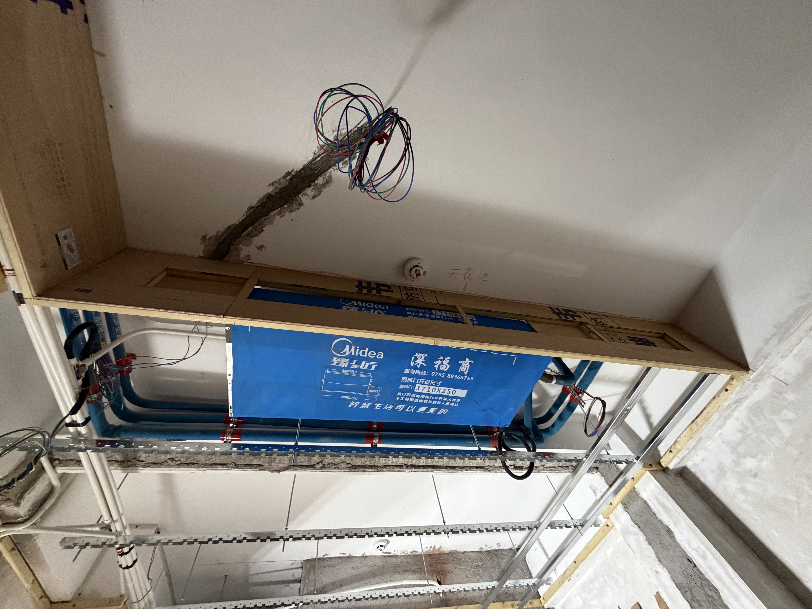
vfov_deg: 85.7
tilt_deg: +59.5
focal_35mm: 14
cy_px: 304
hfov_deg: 102.1
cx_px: 406
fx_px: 328
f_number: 2.2
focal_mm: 2.22
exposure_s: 1/50
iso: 500
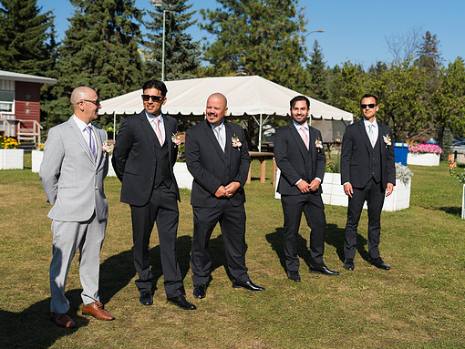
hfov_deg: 40.4
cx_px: 228
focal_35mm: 47
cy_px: 174
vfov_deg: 30.9
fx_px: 632
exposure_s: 1/2500
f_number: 4
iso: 250
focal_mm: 43
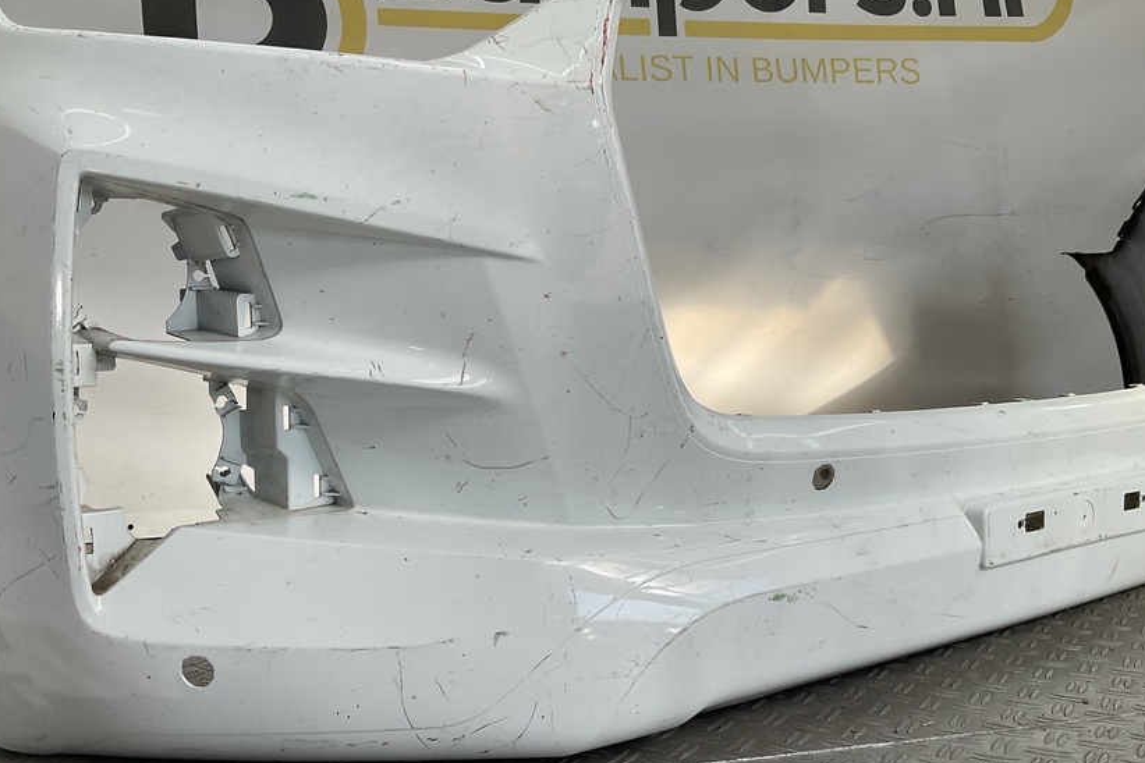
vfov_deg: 35.8
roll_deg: +0.5
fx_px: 1177
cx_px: 596
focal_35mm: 37
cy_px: 451
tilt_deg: -6.6
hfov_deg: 51.9
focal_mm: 3
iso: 16
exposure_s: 1/613
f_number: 1.8
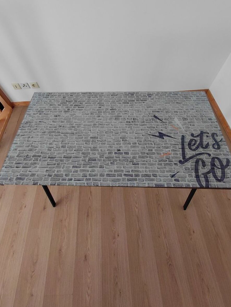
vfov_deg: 87.4
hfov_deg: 71.6
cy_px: 135
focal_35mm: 18
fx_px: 160
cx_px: 114
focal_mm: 1.64
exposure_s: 1/60
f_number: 2.2
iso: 100
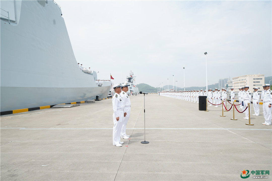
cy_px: 90
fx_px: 181
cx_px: 136
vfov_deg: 53.1
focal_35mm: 24
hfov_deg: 73.7
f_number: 8
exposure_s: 1/1250
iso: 640
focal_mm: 24
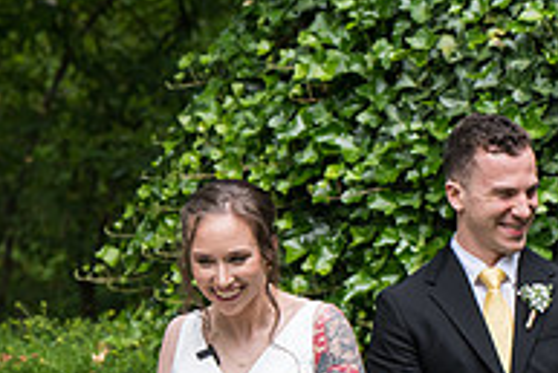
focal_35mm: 276
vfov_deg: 5.0
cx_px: -20
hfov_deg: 7.4
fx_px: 4281
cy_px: 305
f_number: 4
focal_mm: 92
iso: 500
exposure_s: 1/400
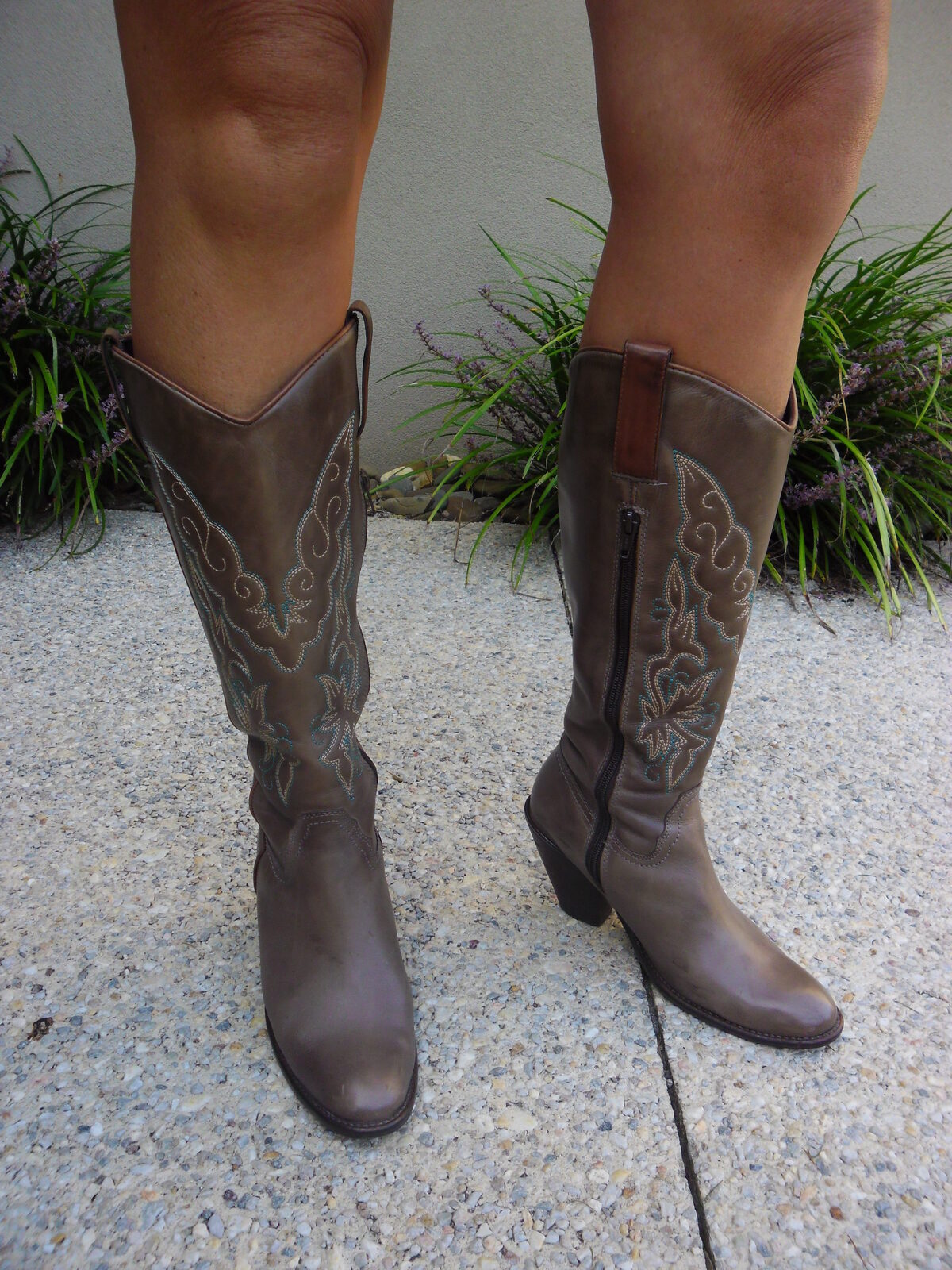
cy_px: 635
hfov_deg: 51.4
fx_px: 990
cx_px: 476
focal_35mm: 27
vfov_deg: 65.3
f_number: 3.5
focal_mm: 4.9
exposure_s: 1/145
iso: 80
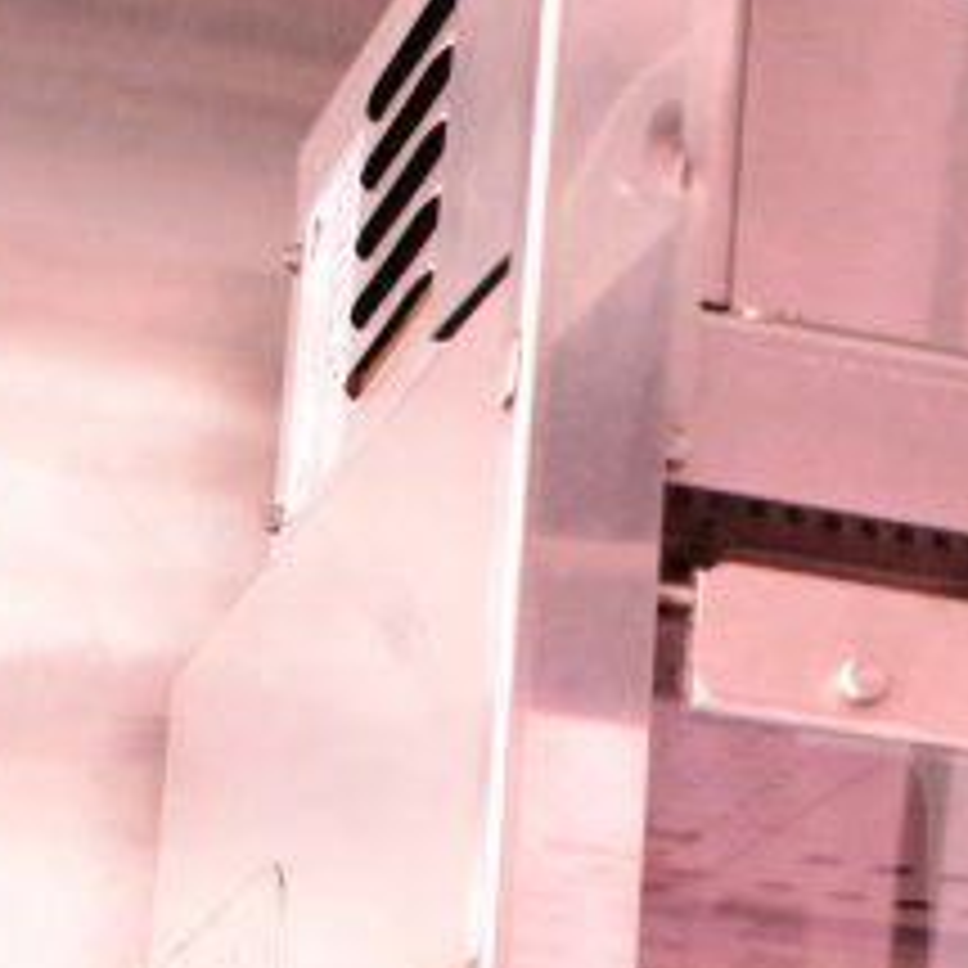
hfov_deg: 12.4
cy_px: 1114
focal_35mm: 136
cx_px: 1310
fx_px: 4297
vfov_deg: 12.6
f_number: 4
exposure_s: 1/50
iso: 6400
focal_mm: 25
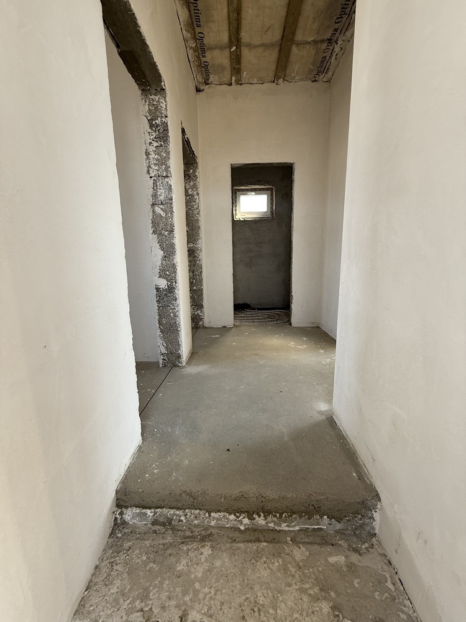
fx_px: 251
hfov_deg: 85.7
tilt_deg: -8.1
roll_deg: +0.0
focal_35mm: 14
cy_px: 311
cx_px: 233
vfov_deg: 102.1
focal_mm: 2.22
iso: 64
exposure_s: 1/102
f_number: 2.2
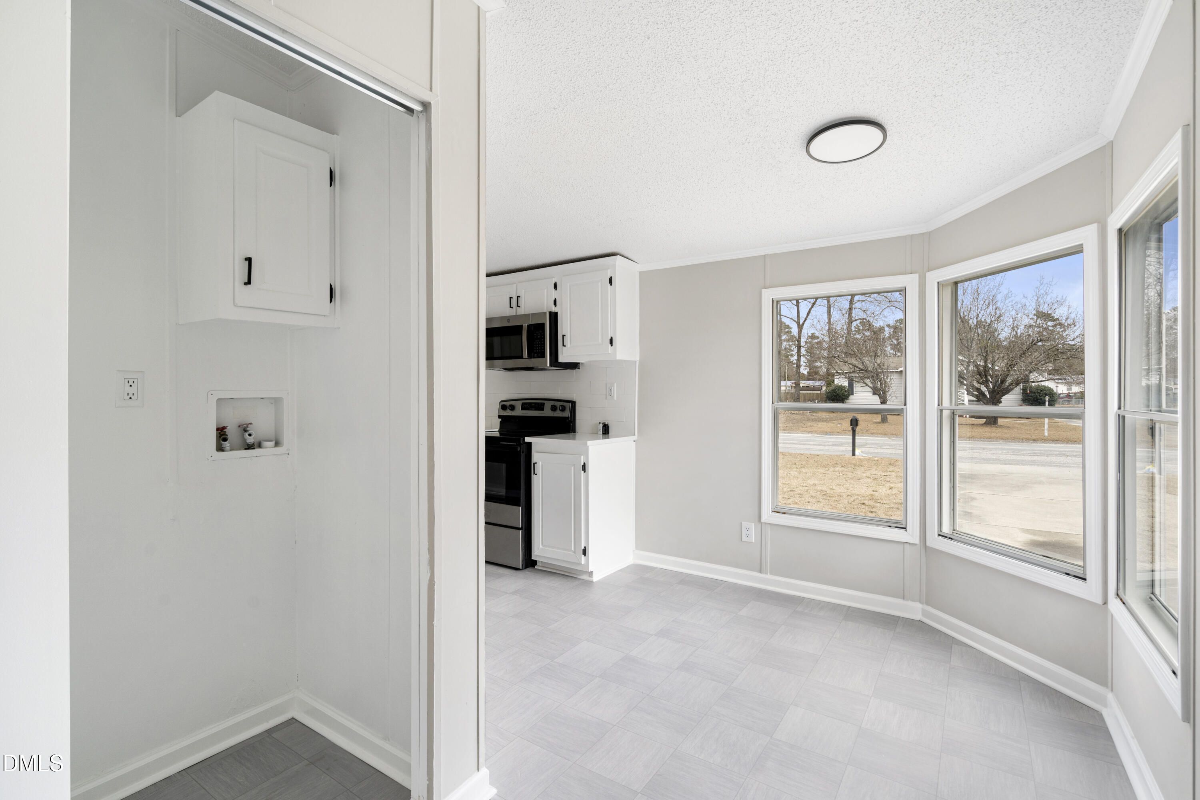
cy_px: 400
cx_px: 600
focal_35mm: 16
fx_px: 533
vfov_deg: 73.7
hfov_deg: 96.7
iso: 320
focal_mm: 16
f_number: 8
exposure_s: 1/4
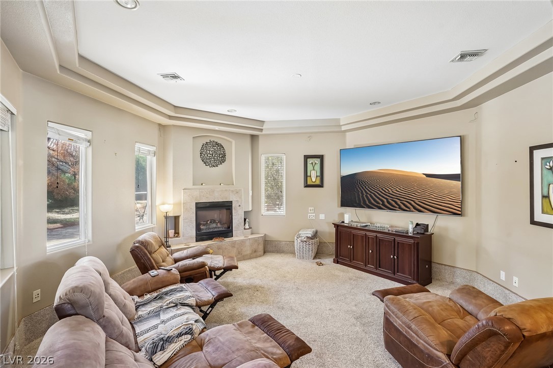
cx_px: 276
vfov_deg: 73.7
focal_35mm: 16
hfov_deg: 96.8
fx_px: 246
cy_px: 184
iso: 800
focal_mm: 16
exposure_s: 1/5
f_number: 8
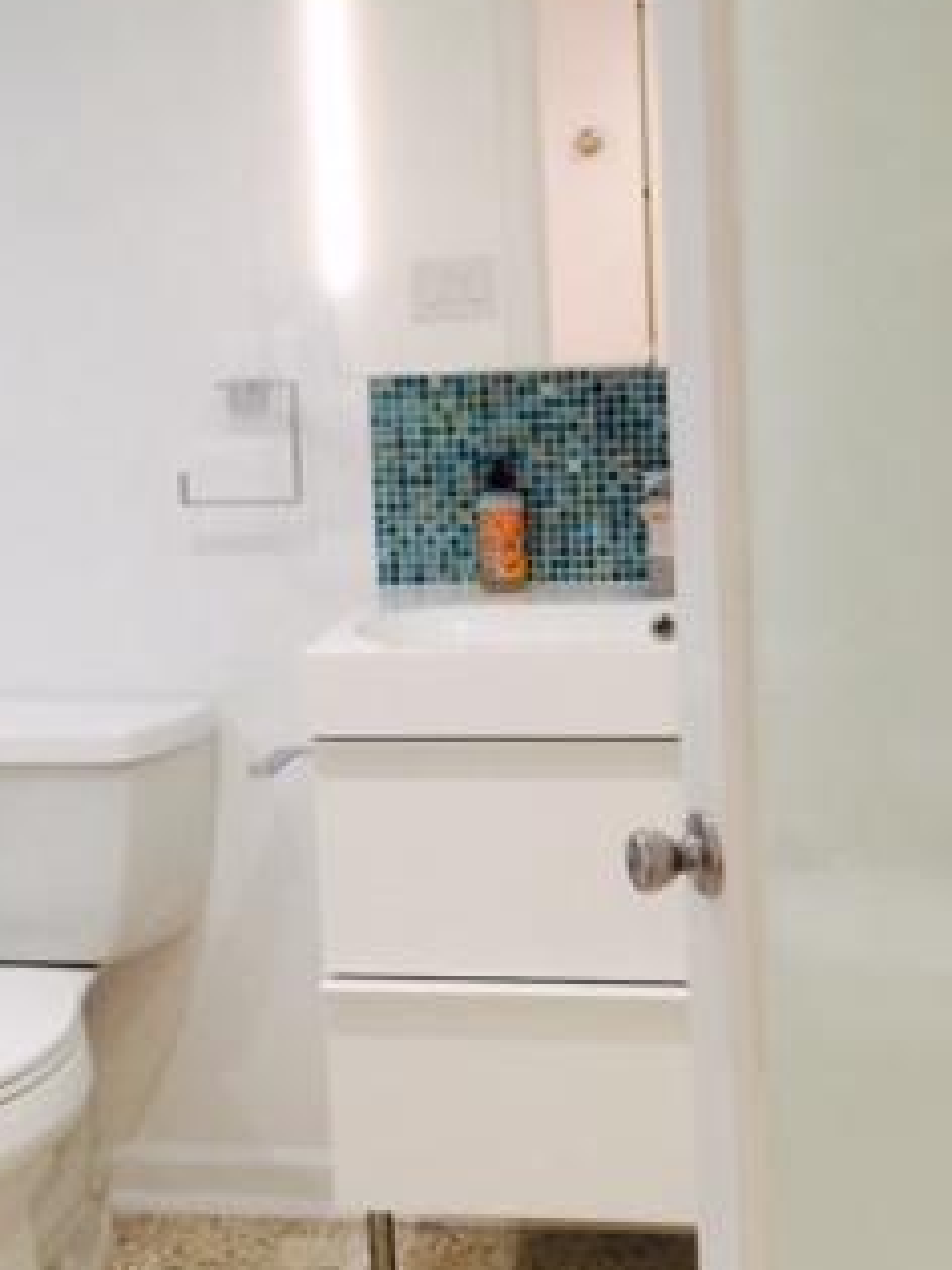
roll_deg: +4.4
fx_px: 2165
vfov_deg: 32.6
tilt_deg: -9.5
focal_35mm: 59
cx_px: 403
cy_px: 524
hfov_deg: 24.8
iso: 40
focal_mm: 4.15
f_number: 2.2
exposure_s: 1/30
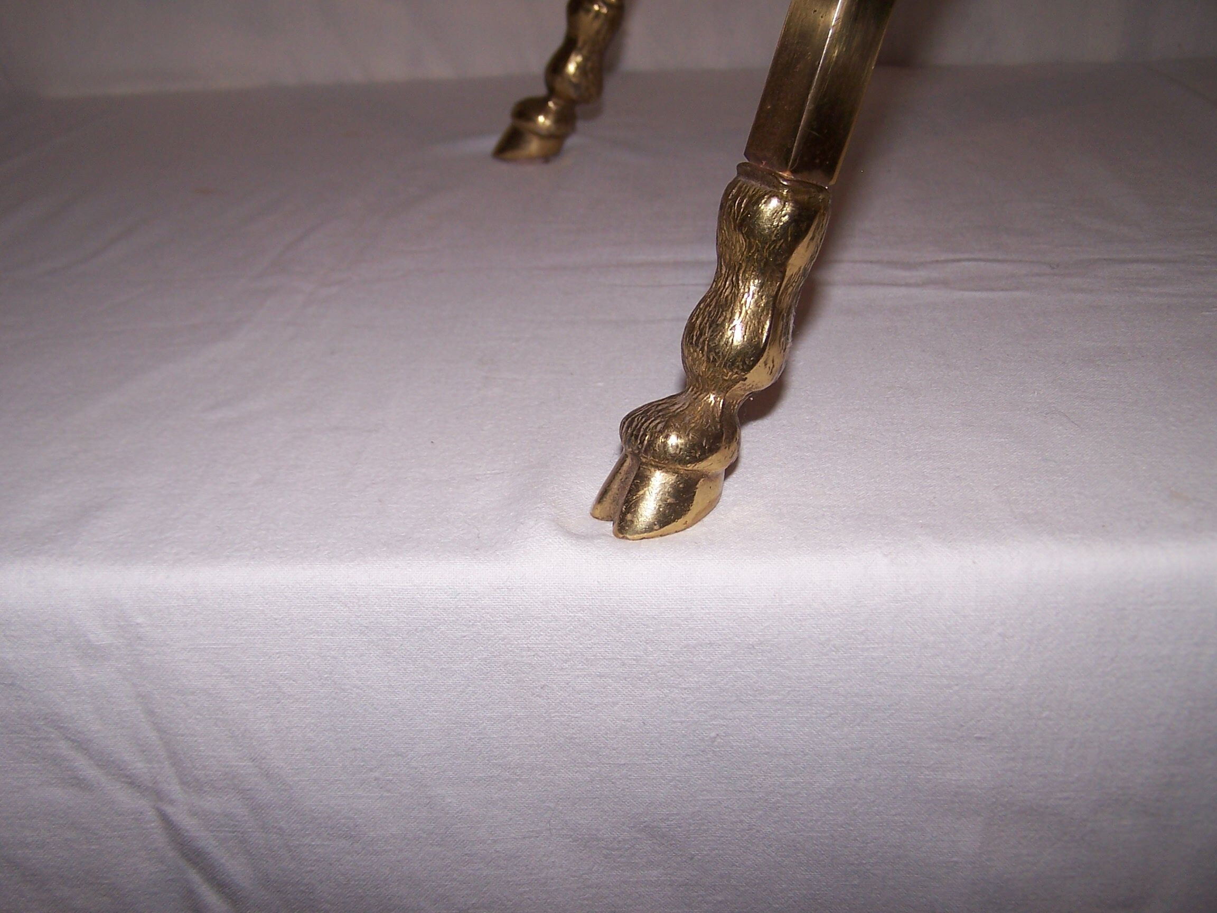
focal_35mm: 38
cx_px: 608
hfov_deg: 49.0
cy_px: 456
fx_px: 1336
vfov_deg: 37.7
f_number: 2.8
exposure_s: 1/60
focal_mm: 6.3
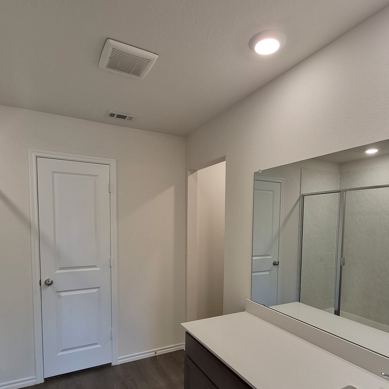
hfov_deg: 74.8
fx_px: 254
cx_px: 203
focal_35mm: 20
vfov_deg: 73.5
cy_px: 245
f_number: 2.2
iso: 100
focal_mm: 1.74
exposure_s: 1/60
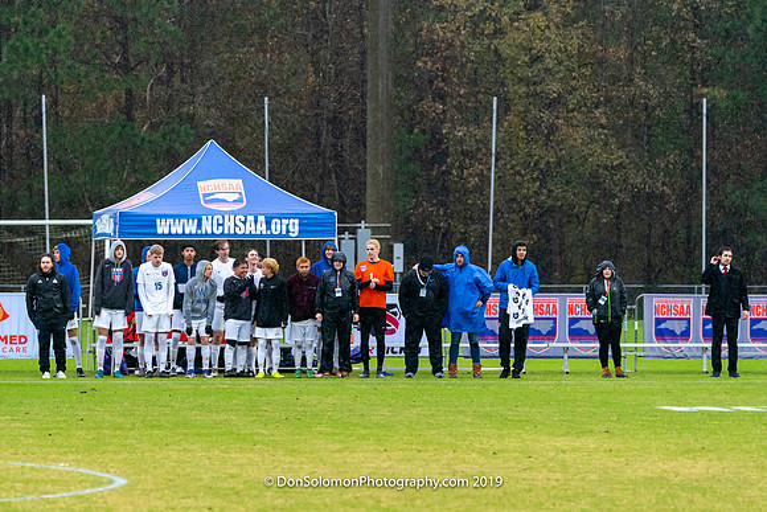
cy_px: 323
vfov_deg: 4.9
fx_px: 5970
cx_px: 273
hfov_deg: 7.3
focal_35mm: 280
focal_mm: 200
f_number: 5.6
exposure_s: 1/1000
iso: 3200
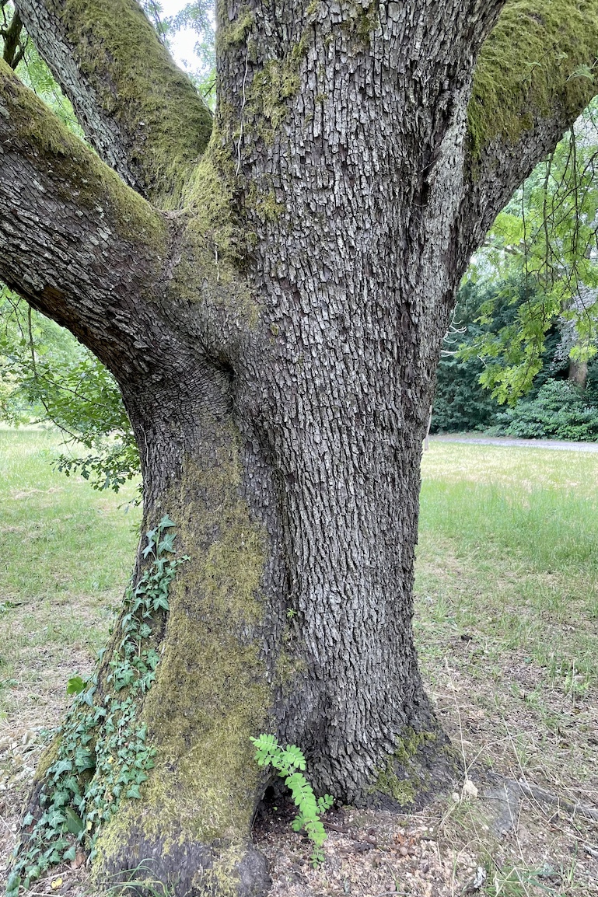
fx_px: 748
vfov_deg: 61.9
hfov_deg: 43.6
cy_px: 476
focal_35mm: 30
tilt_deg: -7.7
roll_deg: +1.6
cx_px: 280
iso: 50
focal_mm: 4.2
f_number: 1.6
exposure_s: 1/121
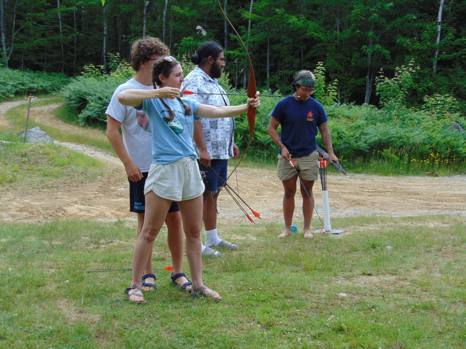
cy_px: 174
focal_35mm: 60
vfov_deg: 24.4
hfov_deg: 32.2
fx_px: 808
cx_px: 233
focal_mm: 10.8
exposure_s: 1/320
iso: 80
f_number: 3.6
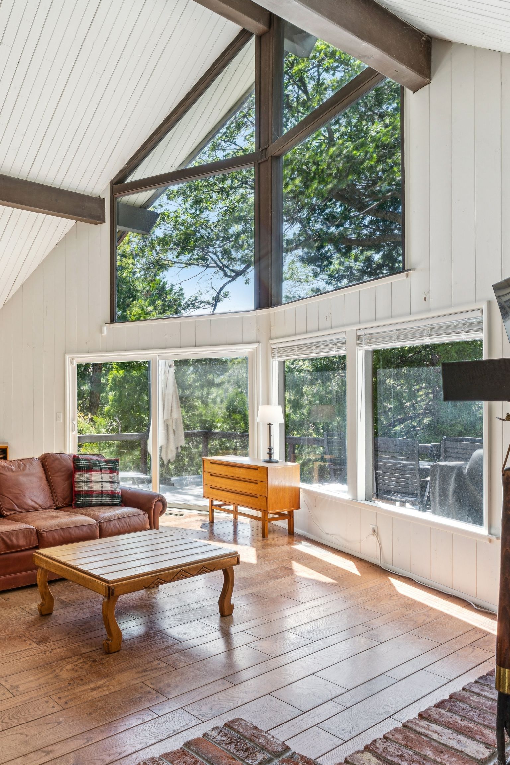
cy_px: 396
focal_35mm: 25
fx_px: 535
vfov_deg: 71.2
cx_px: -19
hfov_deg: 42.7
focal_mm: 16.1
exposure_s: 1/4
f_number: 13
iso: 100
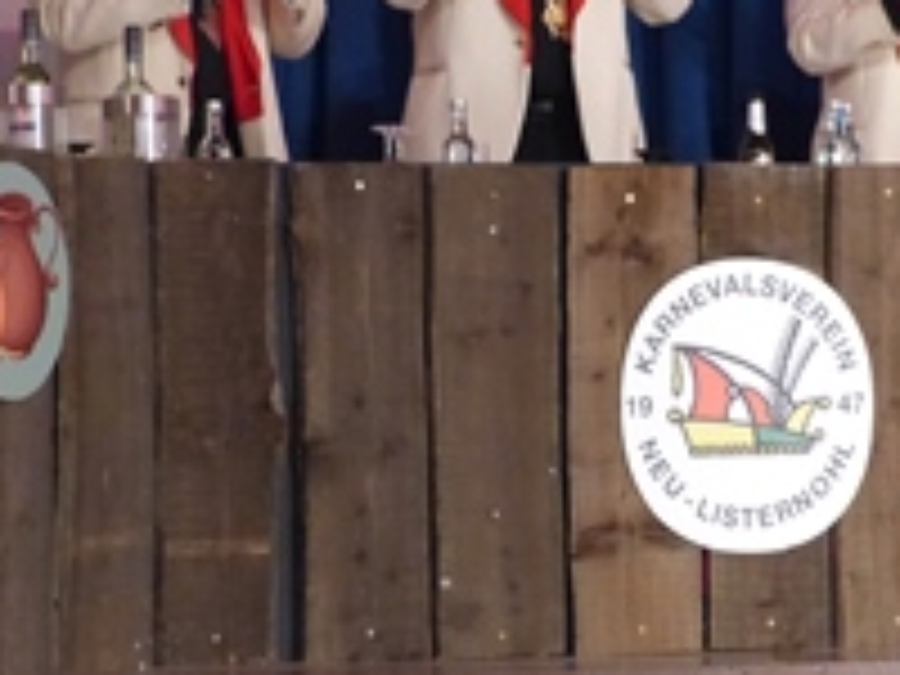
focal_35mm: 118
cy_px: 266
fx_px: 3068
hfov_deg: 16.7
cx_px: 576
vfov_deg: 12.5
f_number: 2.8
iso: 800
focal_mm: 10.5
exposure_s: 1/40
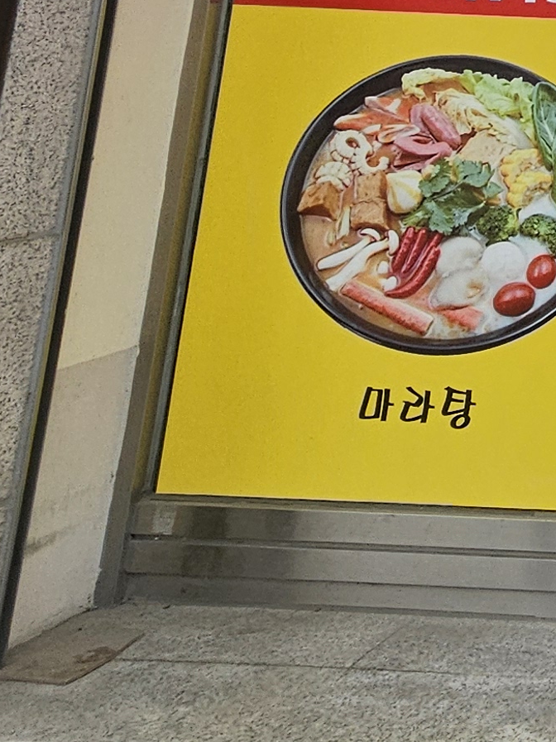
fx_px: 1243
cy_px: -208
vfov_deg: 27.9
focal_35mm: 58
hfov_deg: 16.2
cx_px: 1234
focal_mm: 2.2
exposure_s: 1/487
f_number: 2.2
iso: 50
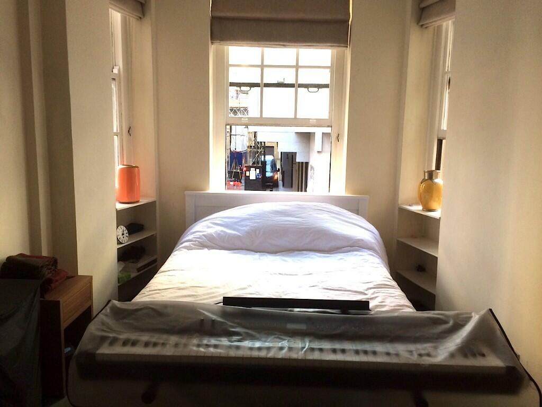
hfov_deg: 61.7
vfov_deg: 48.2
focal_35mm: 29
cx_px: 271
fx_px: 454
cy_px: 204
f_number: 2.2
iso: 40
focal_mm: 4.15
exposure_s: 1/33
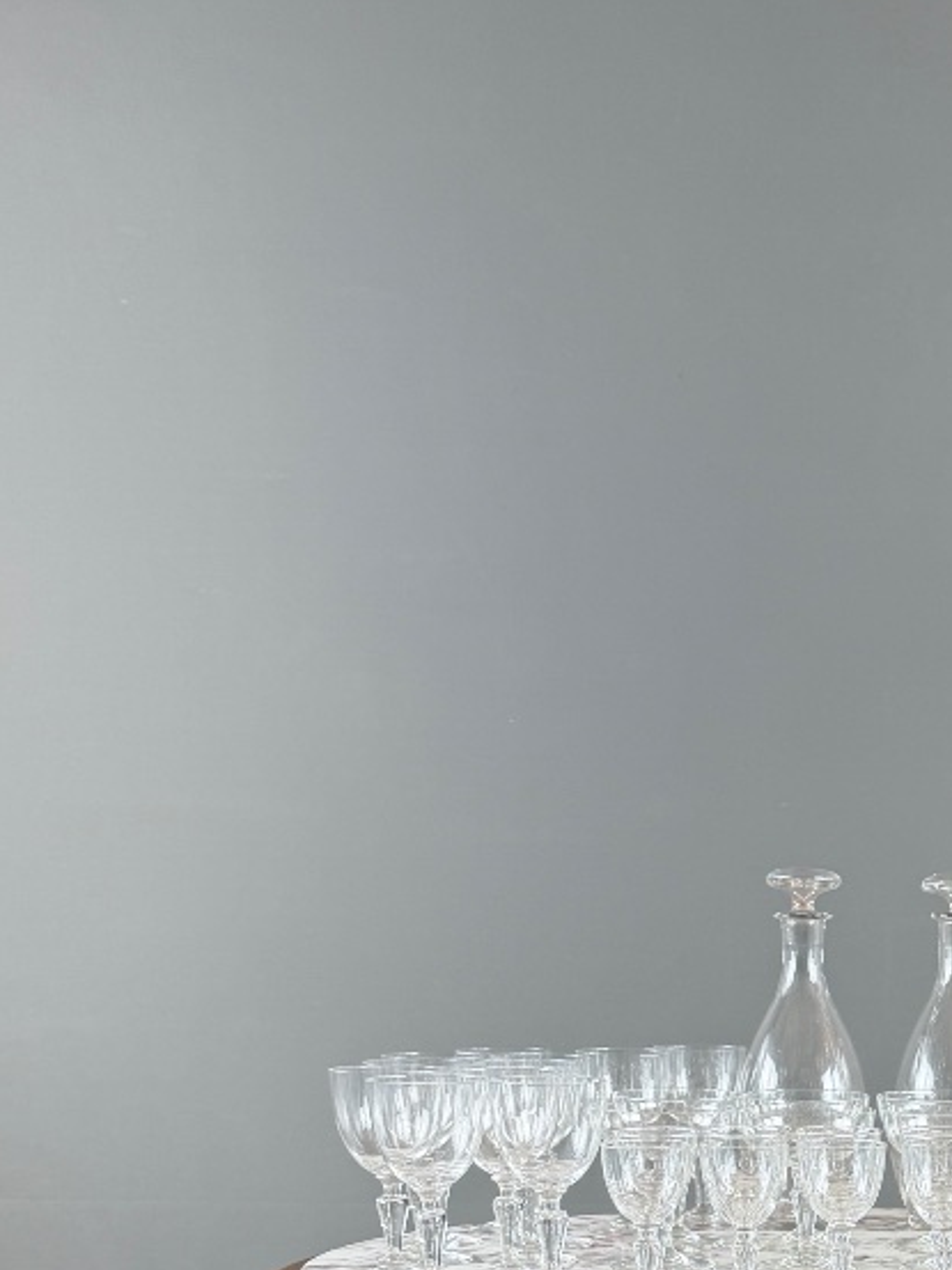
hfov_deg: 26.9
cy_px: 1259
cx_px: 879
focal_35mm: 52
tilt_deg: -9.2
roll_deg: -0.6
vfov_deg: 33.8
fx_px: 1908
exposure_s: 1/100
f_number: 1.78
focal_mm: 6.76
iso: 125
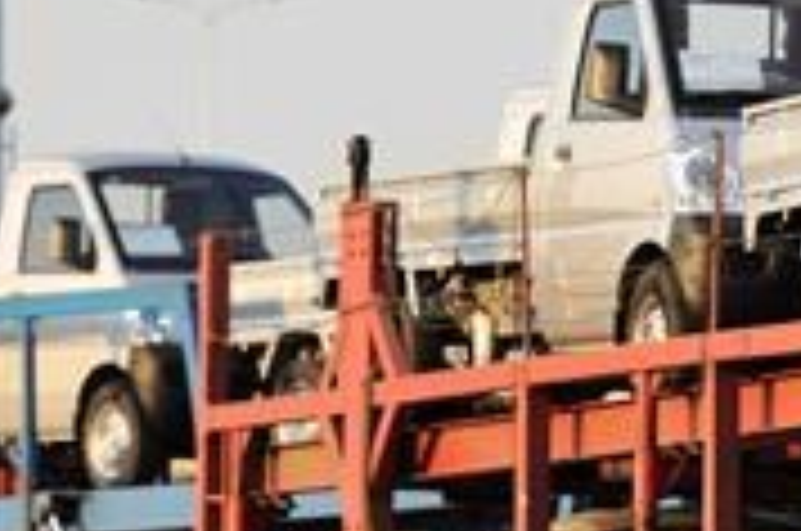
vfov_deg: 3.3
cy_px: 351
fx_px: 9106
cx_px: 1098
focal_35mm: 410
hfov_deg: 5.0
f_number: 3.2
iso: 250
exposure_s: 1/1000
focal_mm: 112
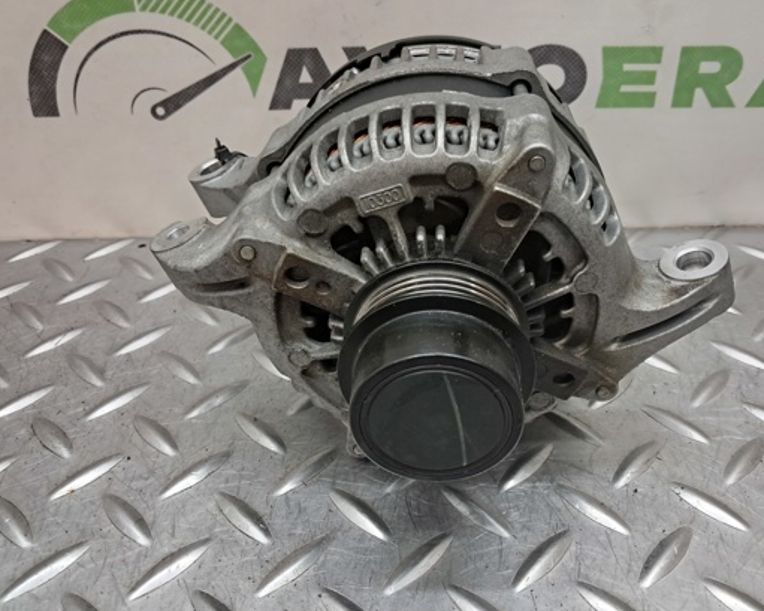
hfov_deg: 54.1
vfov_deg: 44.6
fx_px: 746
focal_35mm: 33
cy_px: 313
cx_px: 414
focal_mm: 4
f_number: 1.8
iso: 160
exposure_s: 1/50
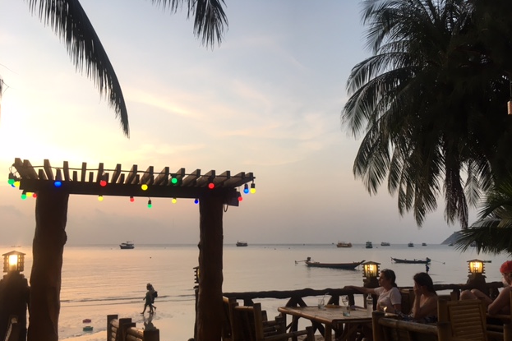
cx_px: 262
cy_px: 194
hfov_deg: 60.3
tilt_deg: +5.5
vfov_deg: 42.2
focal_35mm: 31
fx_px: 441
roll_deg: +0.1
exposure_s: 1/33
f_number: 2.2
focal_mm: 4.15
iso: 25
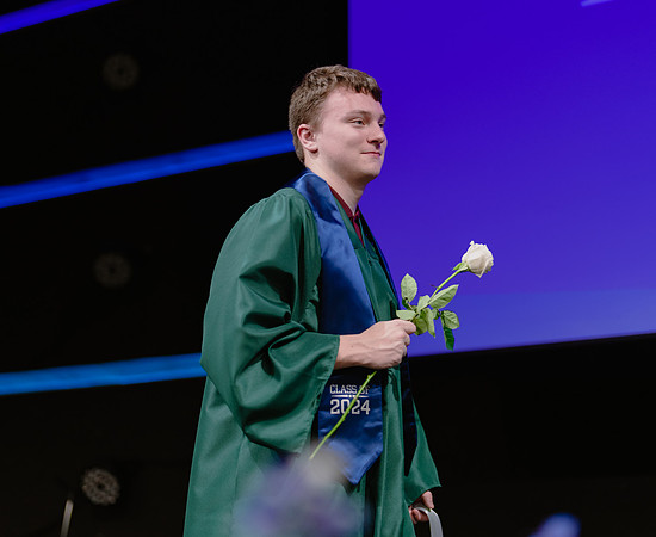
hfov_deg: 27.7
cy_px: 231
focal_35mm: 68
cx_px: 331
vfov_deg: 22.8
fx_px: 1332
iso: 640
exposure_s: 1/320
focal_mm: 50
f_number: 1.2
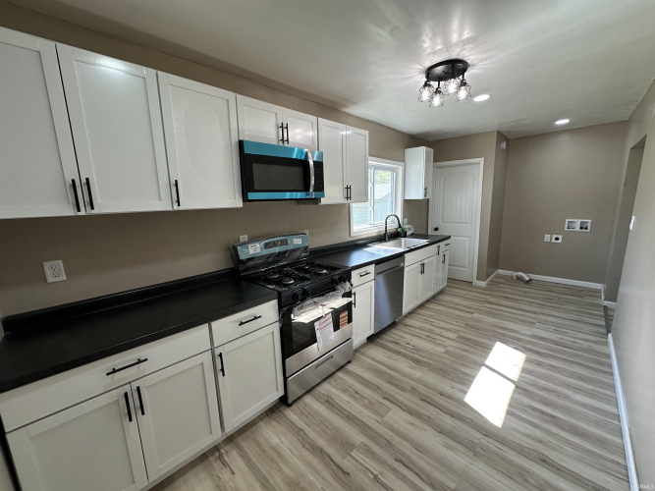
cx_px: 328
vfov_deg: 85.7
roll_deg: +1.3
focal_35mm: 14
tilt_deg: -9.8
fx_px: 265
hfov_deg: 102.1
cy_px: 246
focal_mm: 2.22
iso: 100
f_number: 2.2
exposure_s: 1/120
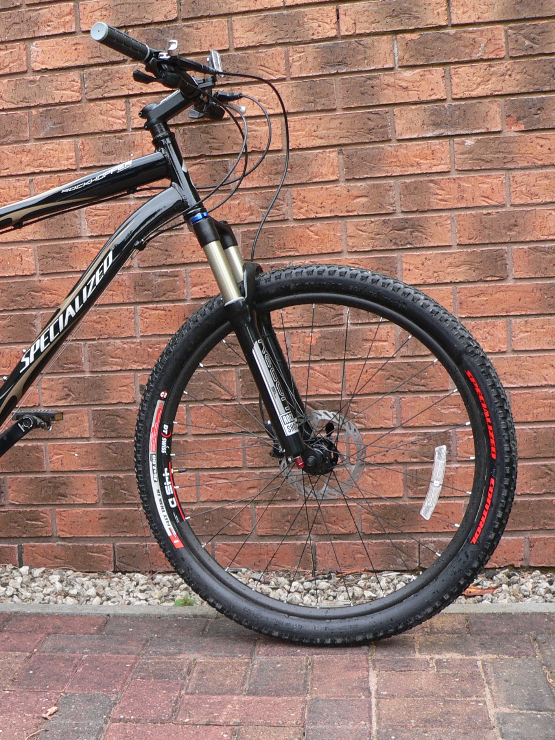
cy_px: 364
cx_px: 73
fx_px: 1047
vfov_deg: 38.9
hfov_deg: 28.7
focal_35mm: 49
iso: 150
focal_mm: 6
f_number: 2.8
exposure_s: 1/60
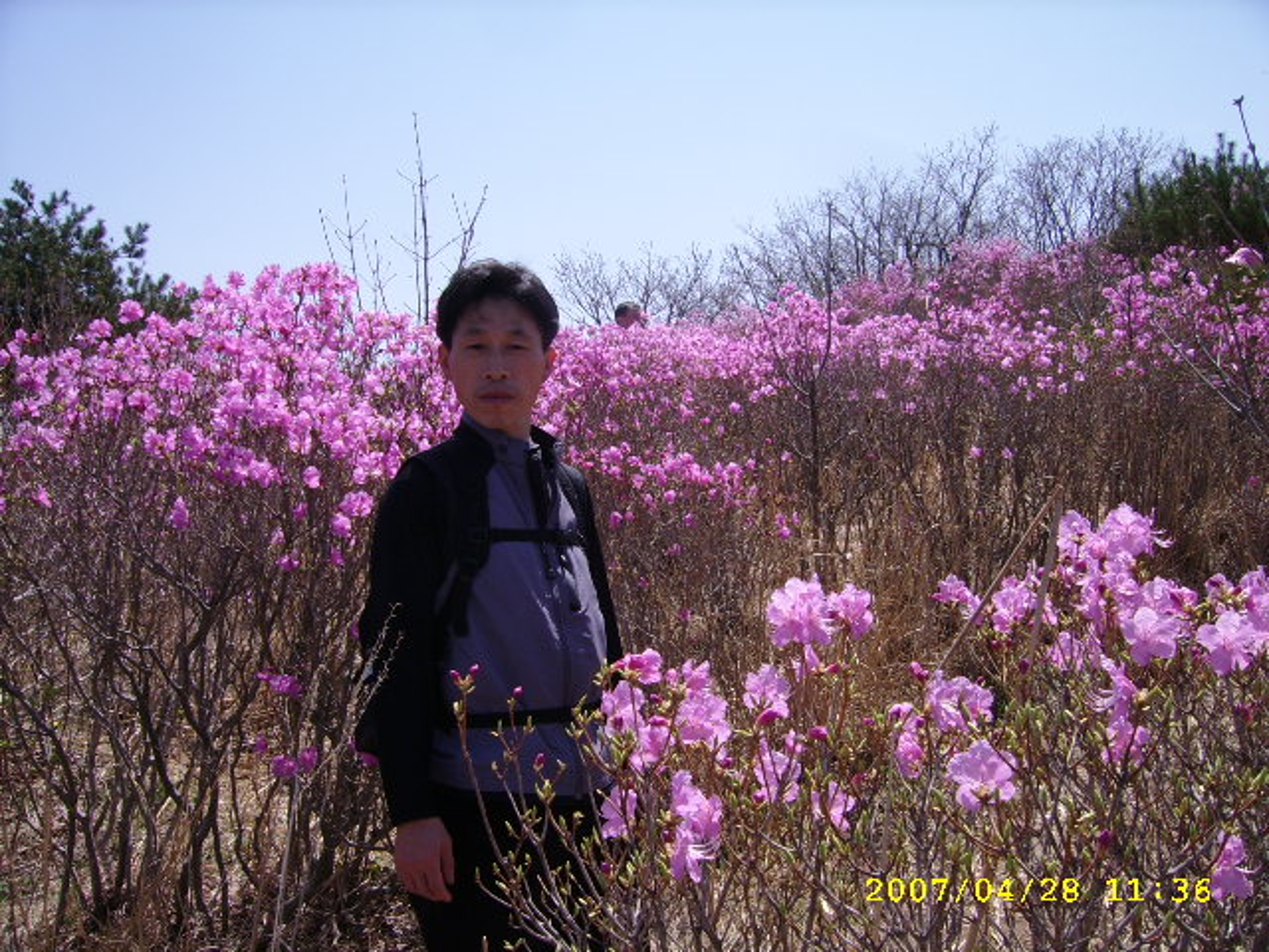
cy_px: 476
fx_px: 1283
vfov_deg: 40.7
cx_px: 634
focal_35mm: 35
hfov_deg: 52.6
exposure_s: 1/324
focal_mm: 5.95
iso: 50
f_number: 5.8
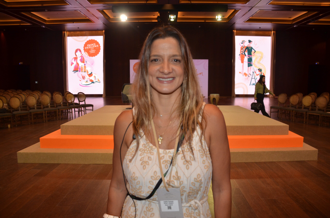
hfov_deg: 67.5
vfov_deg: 47.7
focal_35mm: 27
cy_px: 109
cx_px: 165
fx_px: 247
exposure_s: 1/60
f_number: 3.5
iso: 560
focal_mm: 18
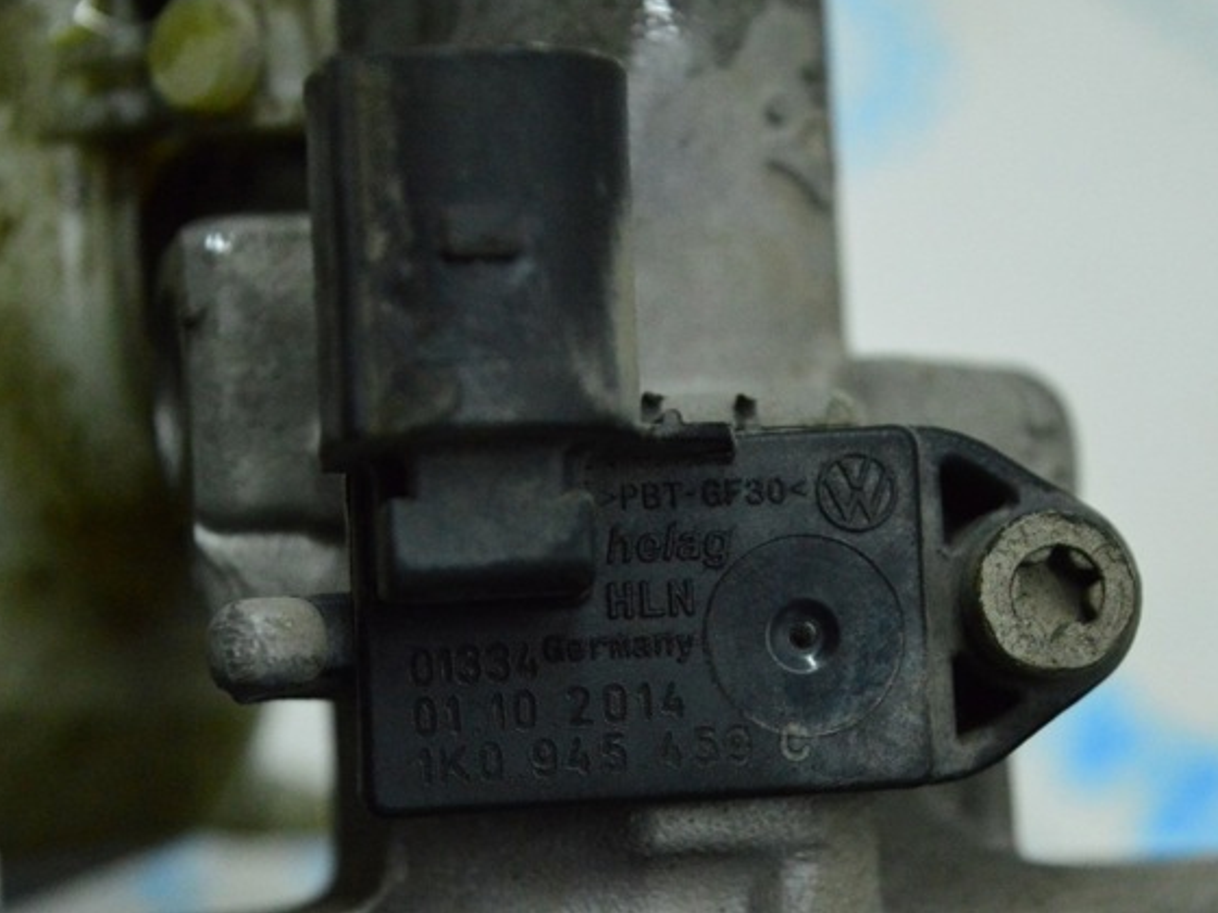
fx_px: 3186
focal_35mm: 91
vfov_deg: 16.3
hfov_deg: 21.6
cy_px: 453
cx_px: 579
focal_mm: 55
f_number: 5.6
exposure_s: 1/500
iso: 6400
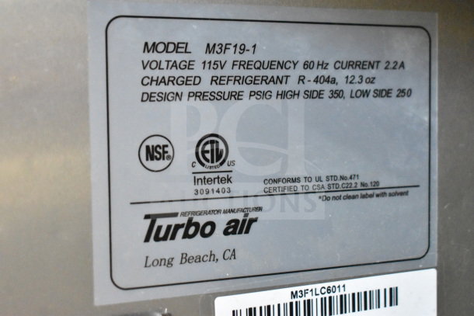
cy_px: 158
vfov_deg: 22.6
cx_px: 237
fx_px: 790
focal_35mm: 60
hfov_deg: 33.4
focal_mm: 40
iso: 12800
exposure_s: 1/60
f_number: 4.8
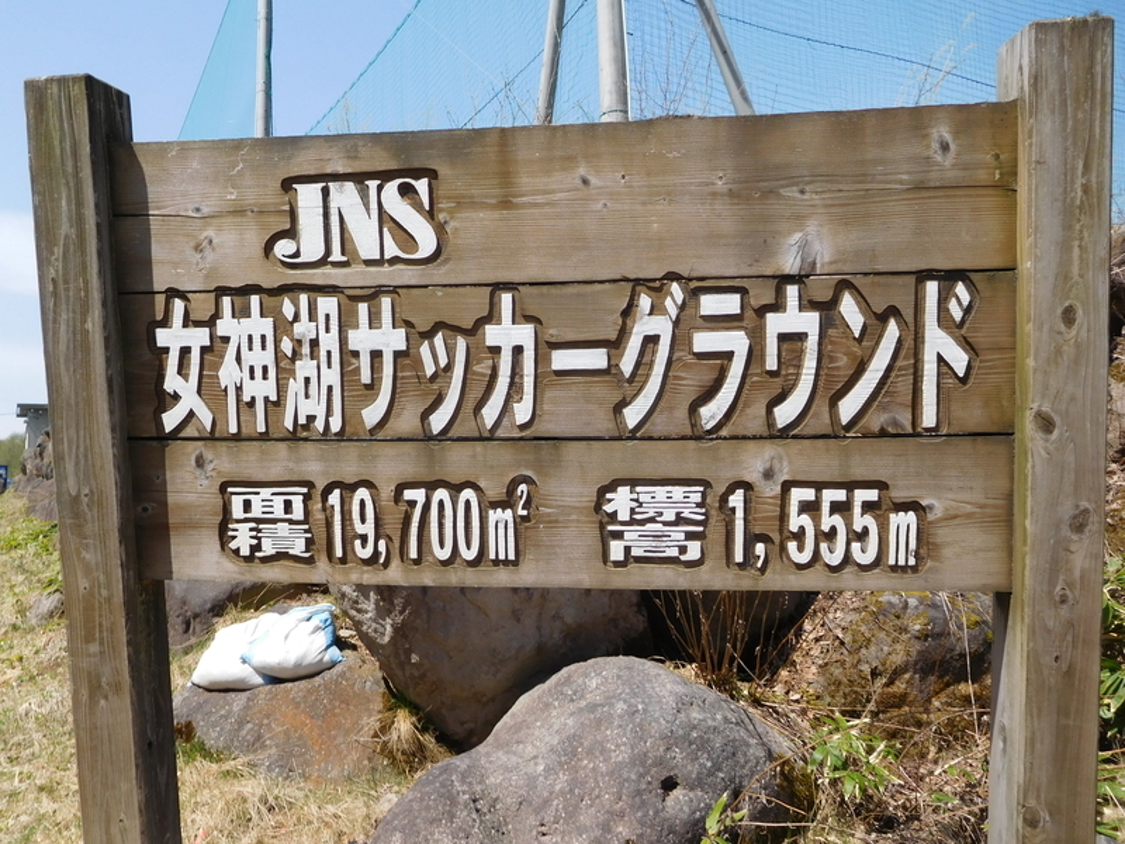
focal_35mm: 25
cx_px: 562
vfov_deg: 54.9
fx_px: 812
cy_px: 422
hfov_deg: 69.4
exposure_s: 1/1000
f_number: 3.4
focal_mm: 4.5
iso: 125
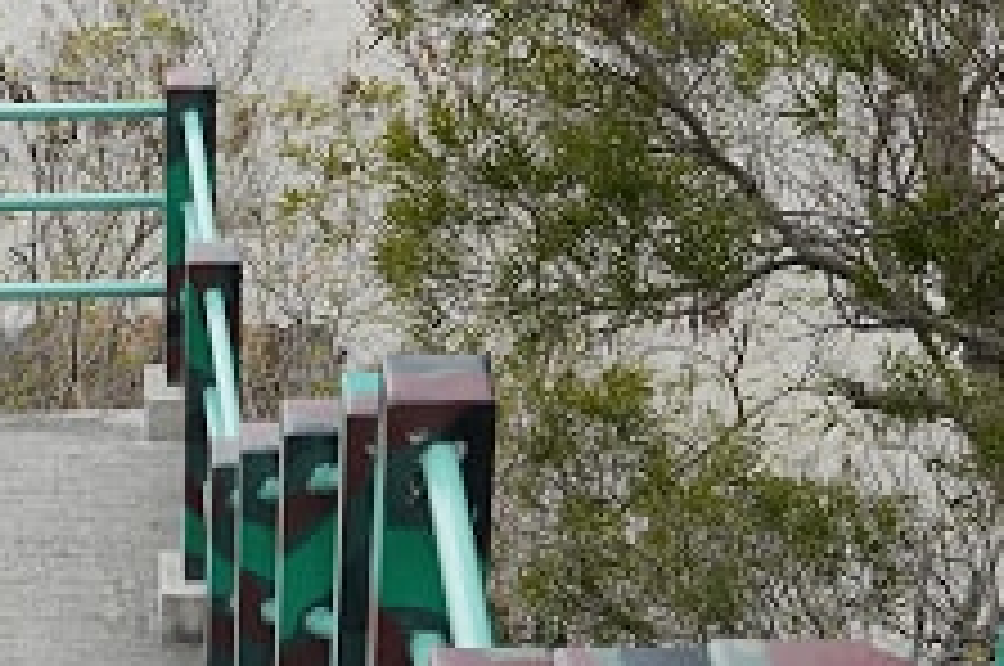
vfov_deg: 9.1
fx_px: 4205
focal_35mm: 151
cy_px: 356
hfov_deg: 13.4
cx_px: -86
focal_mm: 28
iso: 125
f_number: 4
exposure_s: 1/160
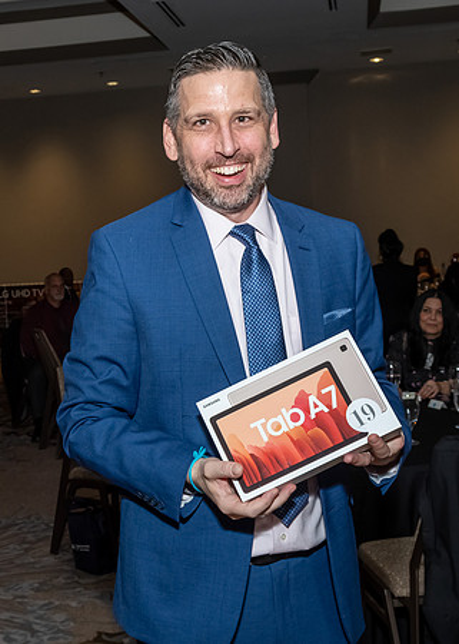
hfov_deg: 25.2
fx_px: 1021
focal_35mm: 56
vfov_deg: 35.0
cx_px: 146
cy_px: 322
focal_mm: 20
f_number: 6.3
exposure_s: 1/250
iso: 500
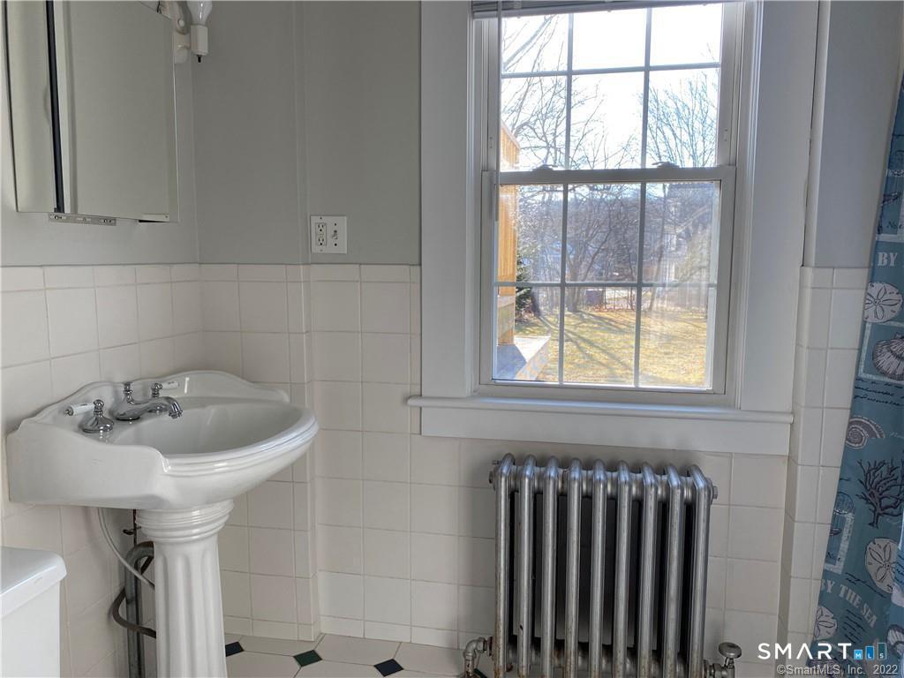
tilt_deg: -4.9
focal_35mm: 26
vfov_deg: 53.1
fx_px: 679
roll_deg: -0.3
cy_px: 339
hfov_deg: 67.3
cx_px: 452
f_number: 1.8
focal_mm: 4.25
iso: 32
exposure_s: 1/125
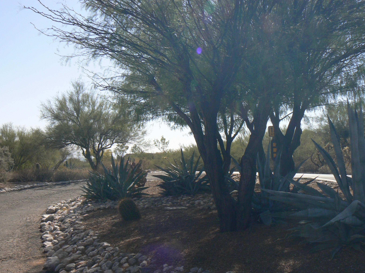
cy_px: 151
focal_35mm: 40
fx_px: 422
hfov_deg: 46.8
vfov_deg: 35.9
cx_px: 194
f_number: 7.1
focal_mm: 6
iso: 80
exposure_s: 1/400
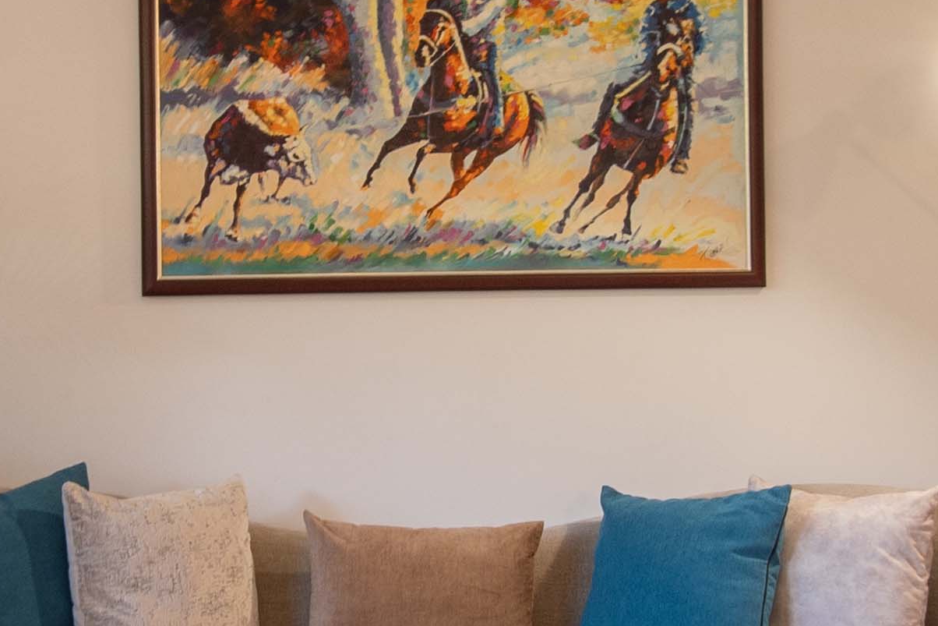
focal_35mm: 69
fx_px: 1798
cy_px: 308
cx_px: 381
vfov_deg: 19.7
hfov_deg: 29.2
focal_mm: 10
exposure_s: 1/4
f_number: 9
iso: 125
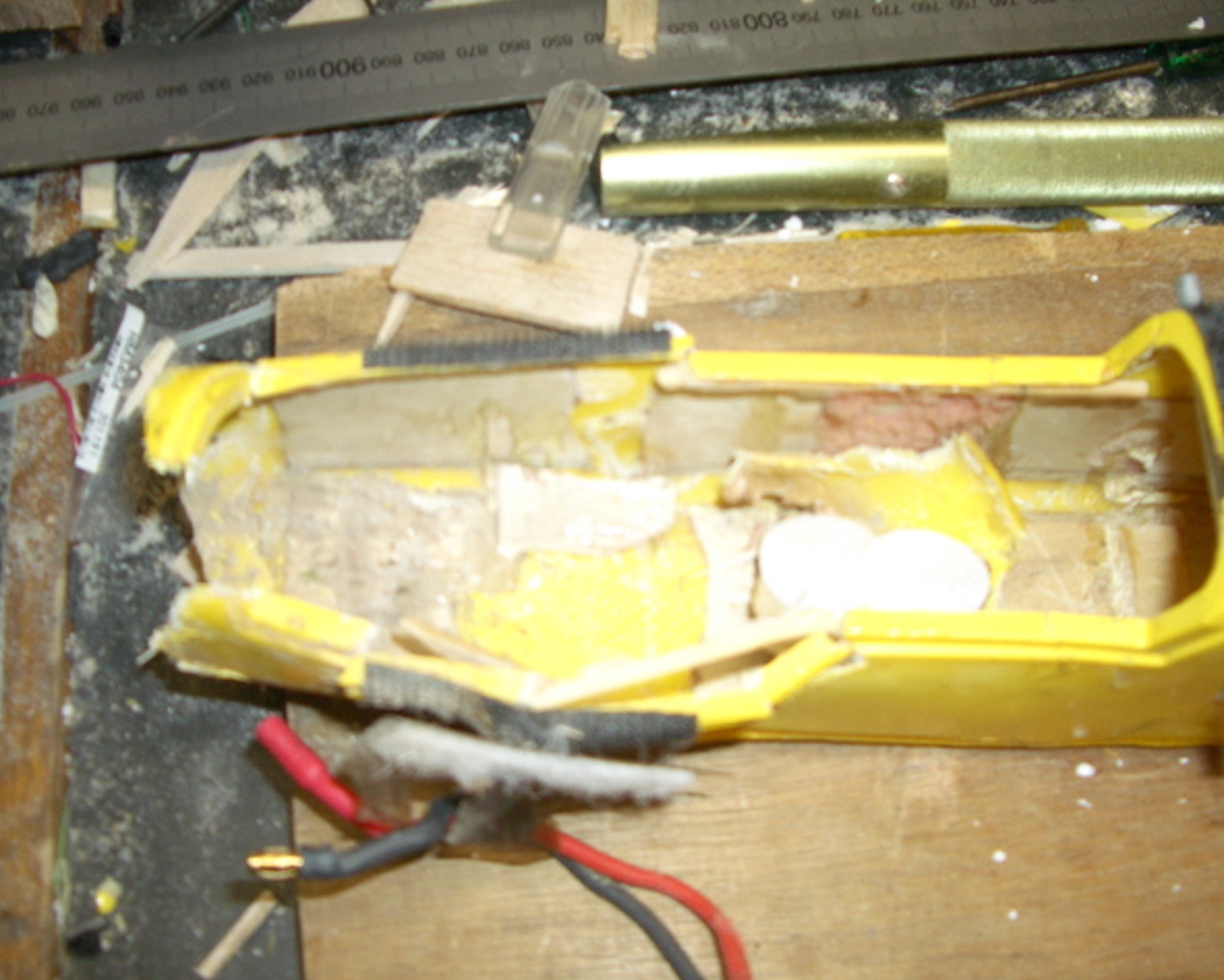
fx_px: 1341
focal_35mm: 37
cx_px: 632
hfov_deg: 49.1
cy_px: 493
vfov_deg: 40.1
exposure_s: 1/60
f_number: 2.6
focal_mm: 5.8
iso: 100
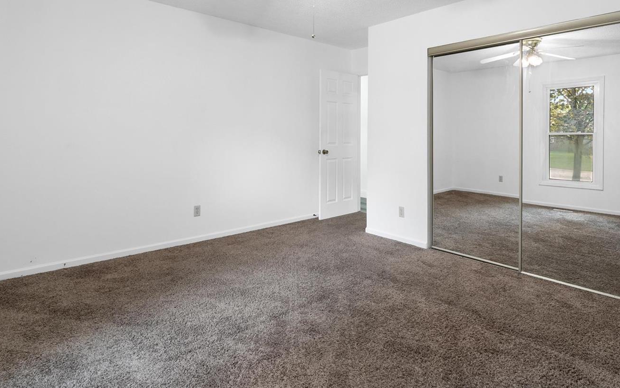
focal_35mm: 20
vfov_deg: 58.8
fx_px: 338
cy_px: 143
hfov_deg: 85.0
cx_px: 323
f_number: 10
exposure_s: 1/2
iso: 400
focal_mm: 8
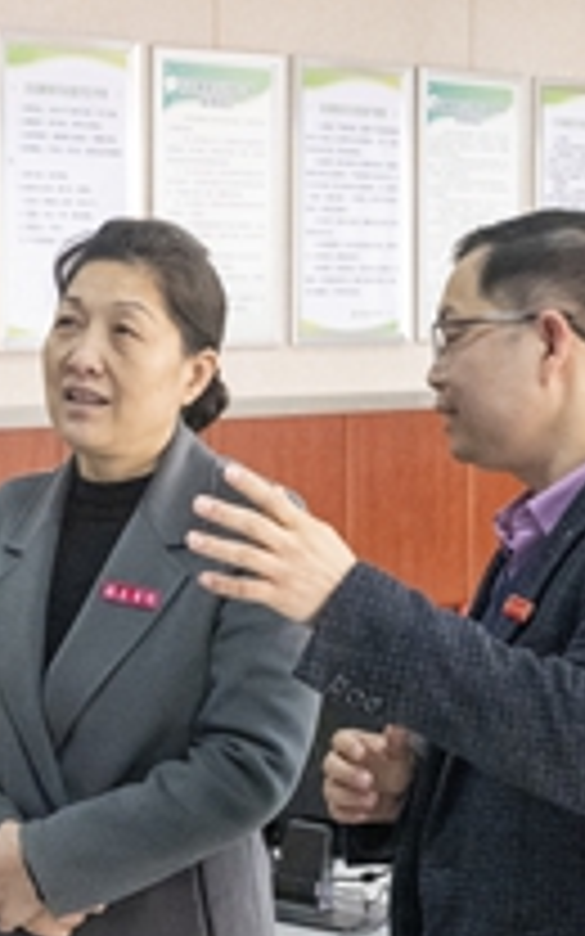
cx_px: 324
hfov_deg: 12.3
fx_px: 2704
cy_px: 716
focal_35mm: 106
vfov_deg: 19.5
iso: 7200
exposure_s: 1/125
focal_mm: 36
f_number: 6.3
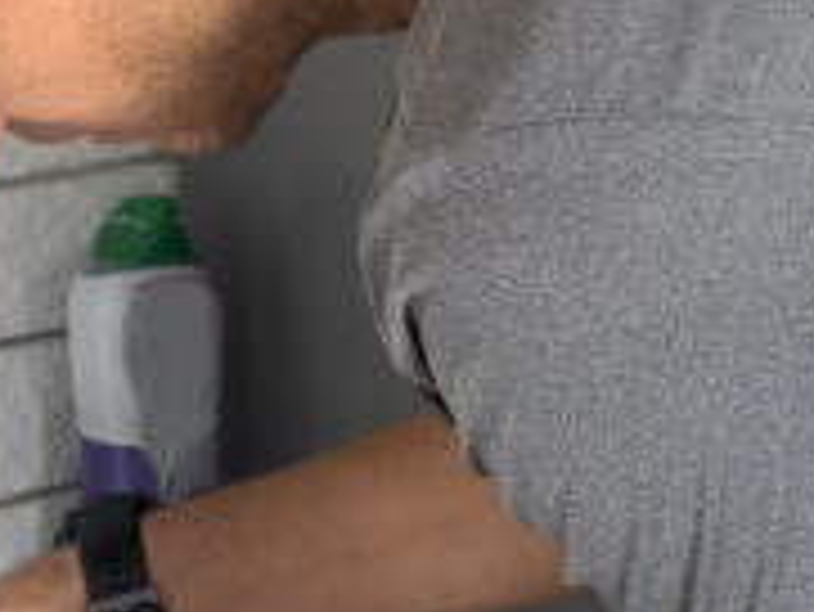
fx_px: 4659
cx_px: 517
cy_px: 450
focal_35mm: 198
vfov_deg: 7.5
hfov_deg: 10.0
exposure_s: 1/60
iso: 160
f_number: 1.8
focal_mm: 6.76
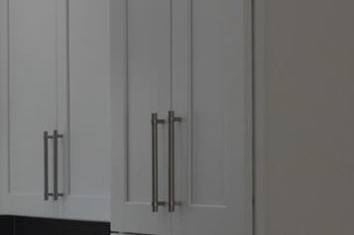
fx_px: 1188
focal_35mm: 121
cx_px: 40
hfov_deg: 16.7
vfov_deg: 11.3
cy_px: 175
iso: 400
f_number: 5.6
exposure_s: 1/125
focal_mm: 18
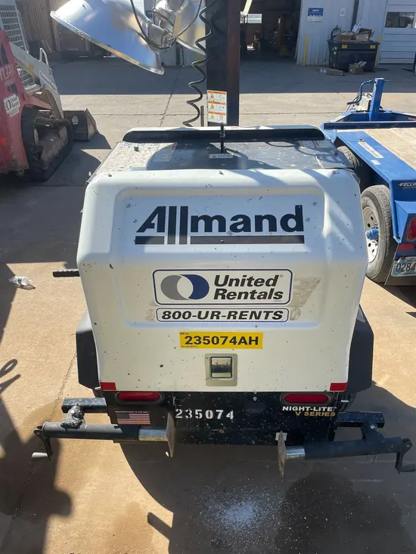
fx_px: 416
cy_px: 277
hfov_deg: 53.1
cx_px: 208
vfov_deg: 67.3
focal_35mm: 26
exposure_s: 1/1855
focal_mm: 4.2
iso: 32
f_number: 1.6
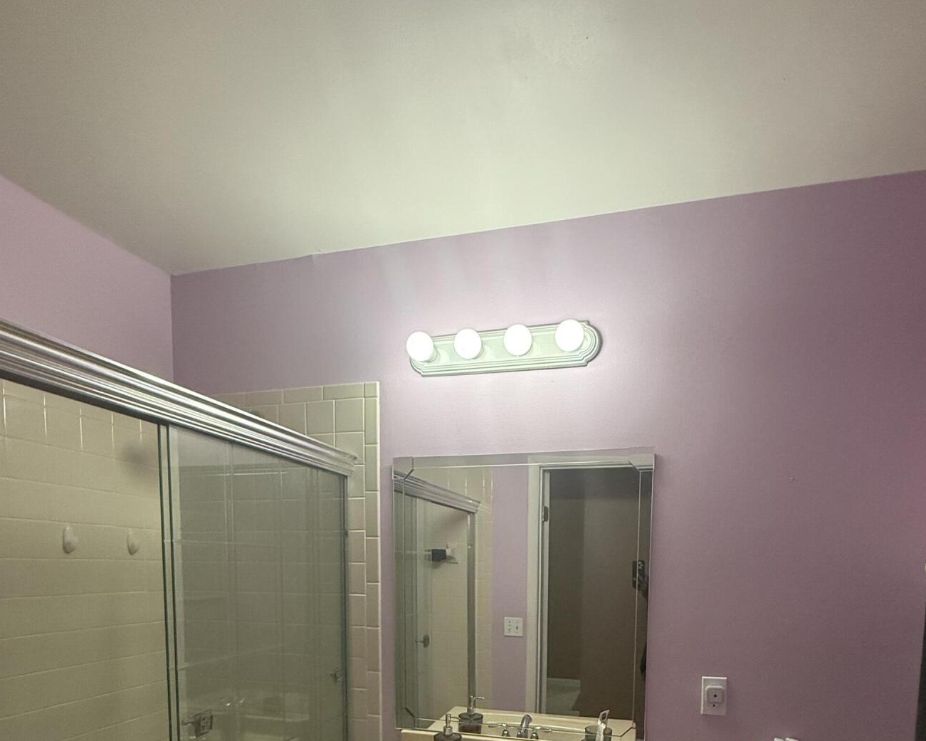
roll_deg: -0.6
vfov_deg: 59.1
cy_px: 617
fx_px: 576
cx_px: 490
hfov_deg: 77.6
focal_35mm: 21
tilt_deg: -4.9
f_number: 2.2
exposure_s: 1/120
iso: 250
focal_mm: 2.22
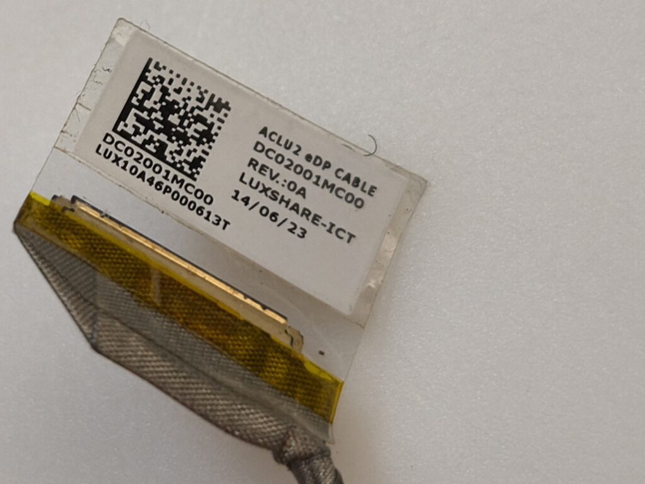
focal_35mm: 88
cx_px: 151
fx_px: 1640
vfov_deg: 16.5
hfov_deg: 22.0
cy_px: 34
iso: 400
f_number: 1.6
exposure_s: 1/50
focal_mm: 6.57
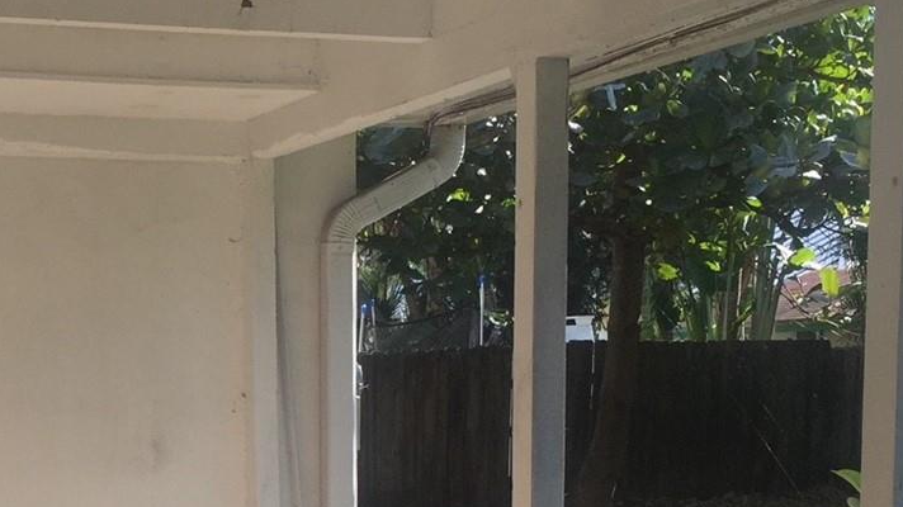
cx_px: 219
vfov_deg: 16.3
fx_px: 1700
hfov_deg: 29.3
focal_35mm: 71
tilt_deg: -7.1
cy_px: 612
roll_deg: -0.1
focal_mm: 4.15
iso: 32
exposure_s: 1/1130
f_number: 2.2
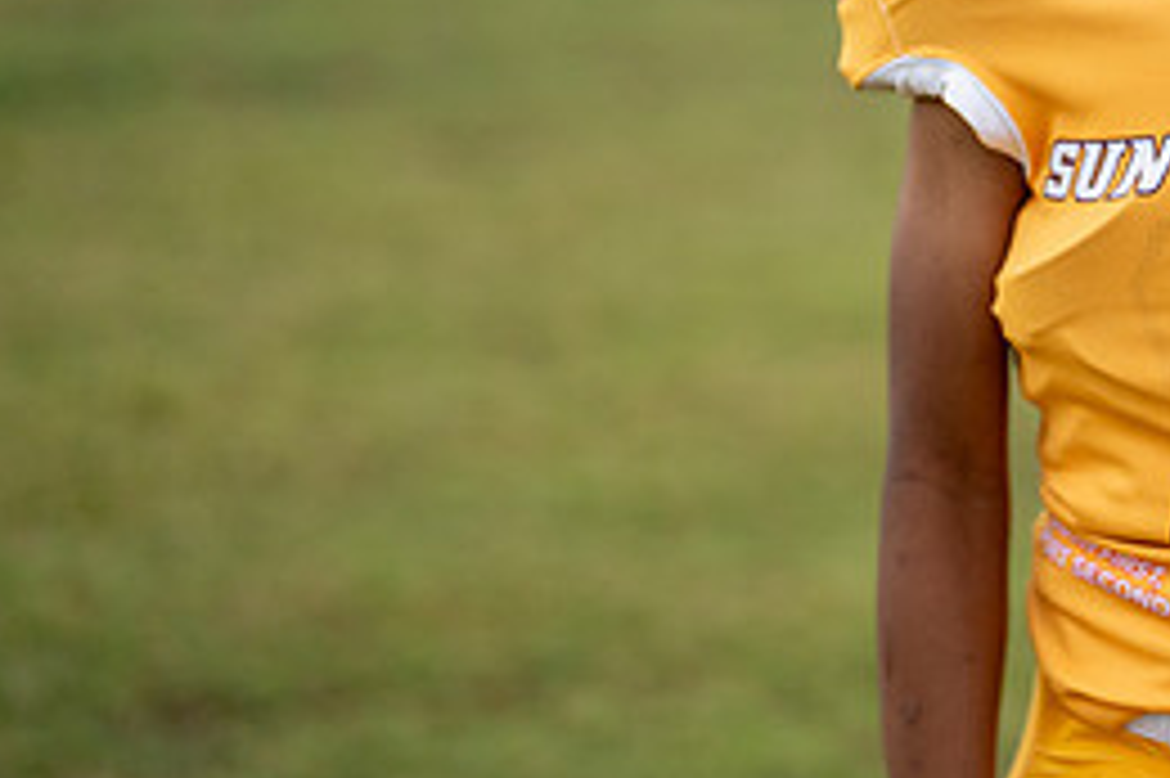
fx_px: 4450
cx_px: 1311
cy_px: -102
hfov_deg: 14.6
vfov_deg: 9.9
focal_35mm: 137
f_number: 1.2
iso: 320
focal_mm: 50
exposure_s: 1/1600
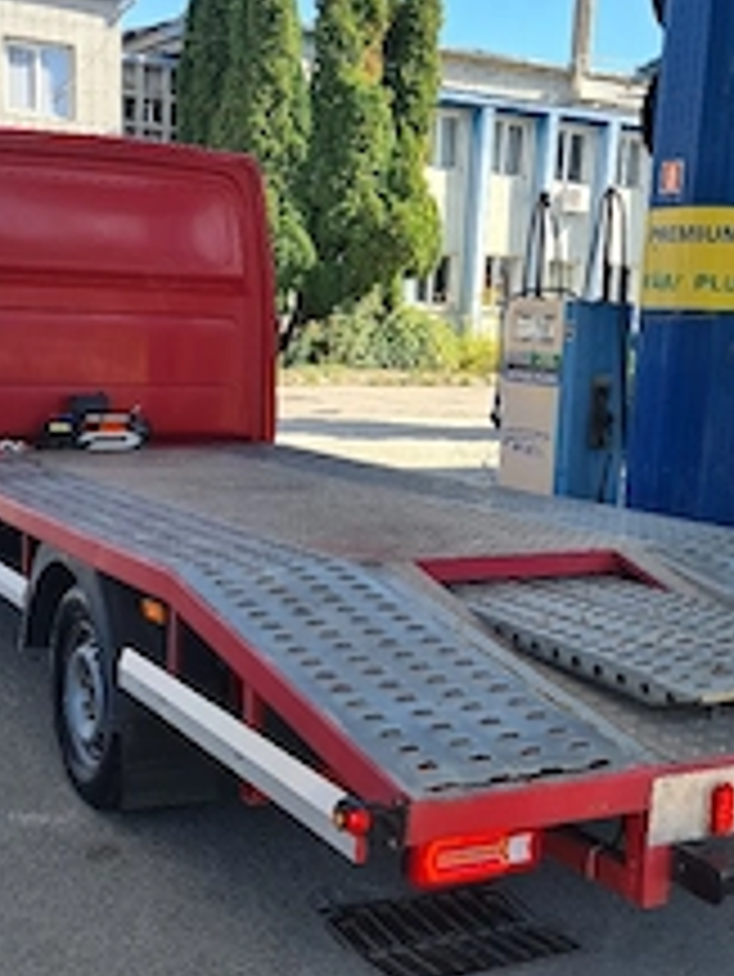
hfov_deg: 30.3
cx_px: 374
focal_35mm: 48
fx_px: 1356
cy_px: 594
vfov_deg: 39.4
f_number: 1.8
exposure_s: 1/769
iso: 50
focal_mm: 5.4
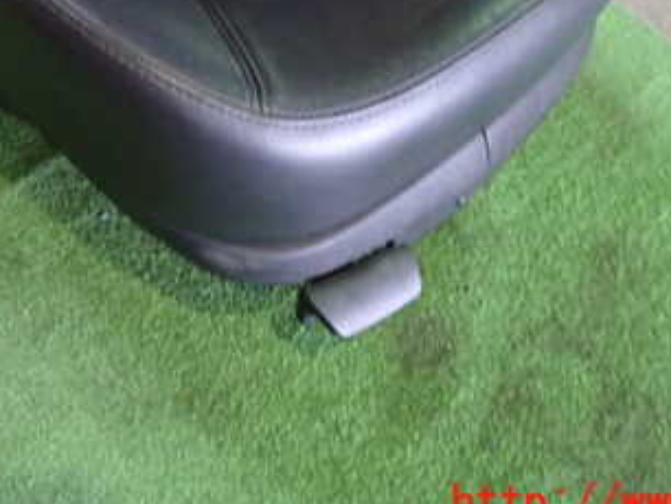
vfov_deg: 28.4
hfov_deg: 38.8
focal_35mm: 49
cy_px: 39
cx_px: 289
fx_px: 951
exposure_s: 1/30
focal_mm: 4.5
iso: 800
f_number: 2
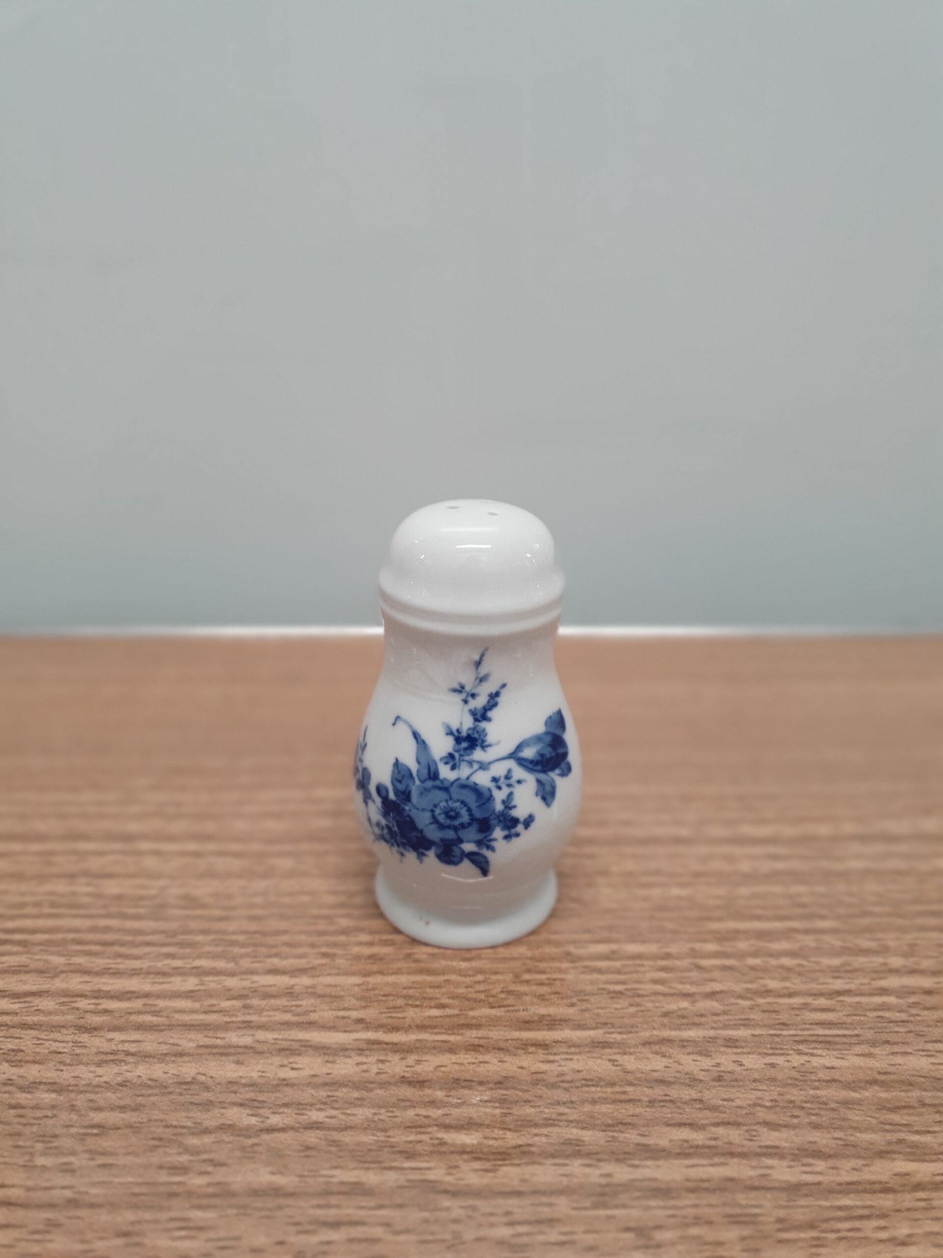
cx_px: 472
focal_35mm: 26
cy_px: 629
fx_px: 944
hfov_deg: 53.1
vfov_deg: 67.3
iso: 160
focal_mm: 4.32
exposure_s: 1/100
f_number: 1.5
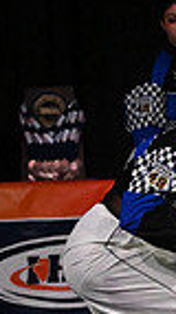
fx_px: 5040
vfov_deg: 3.6
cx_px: -409
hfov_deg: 2.0
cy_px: 176
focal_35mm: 605
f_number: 4
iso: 6400
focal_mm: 95
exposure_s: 1/1000
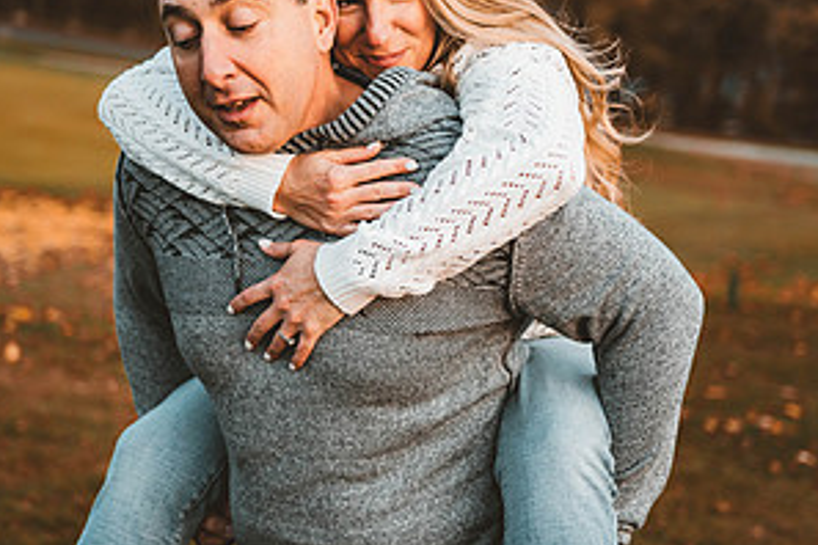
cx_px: 342
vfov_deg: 17.5
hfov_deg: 26.0
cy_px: 208
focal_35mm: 78
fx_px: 1772
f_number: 2
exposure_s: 1/640
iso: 1000
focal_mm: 40
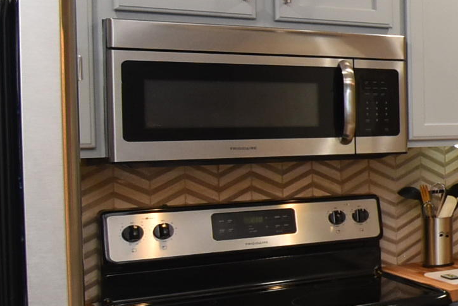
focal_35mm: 62
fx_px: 789
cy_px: 123
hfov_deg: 19.6
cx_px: 897
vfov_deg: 21.9
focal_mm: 10
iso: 800
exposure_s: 1/80
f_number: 4.5
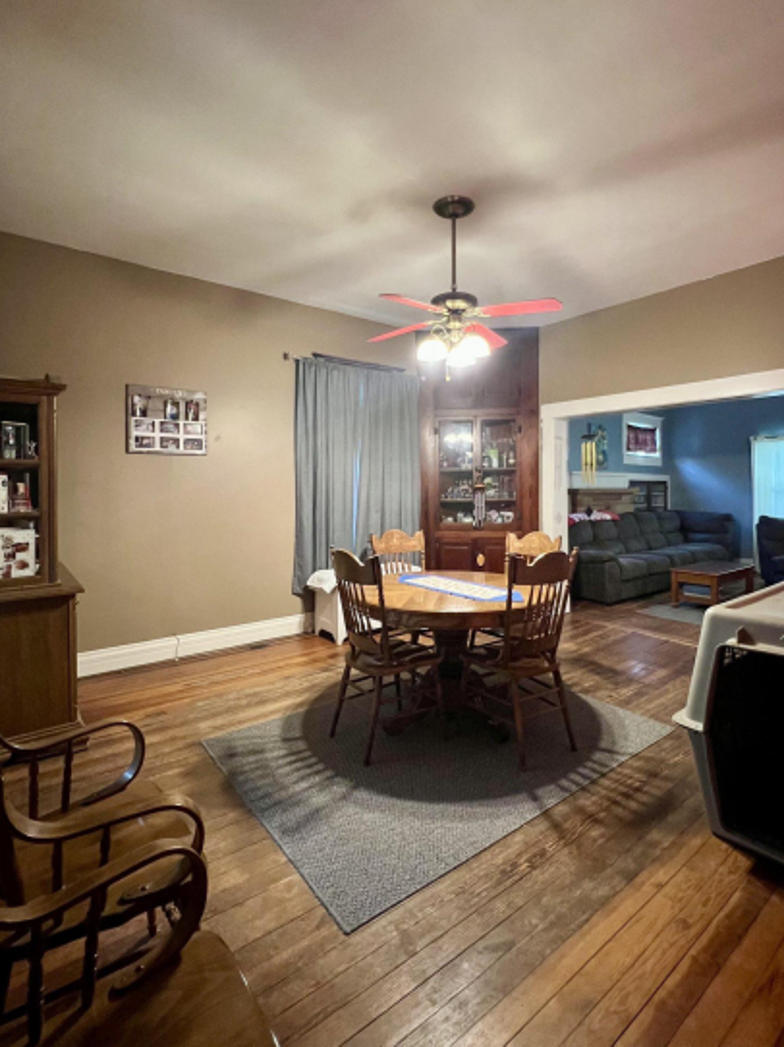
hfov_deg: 77.9
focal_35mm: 16
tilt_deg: -0.4
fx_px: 484
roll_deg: +0.5
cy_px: 492
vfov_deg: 94.4
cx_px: 423
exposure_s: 1/40
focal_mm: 1.57
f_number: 1.8
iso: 640
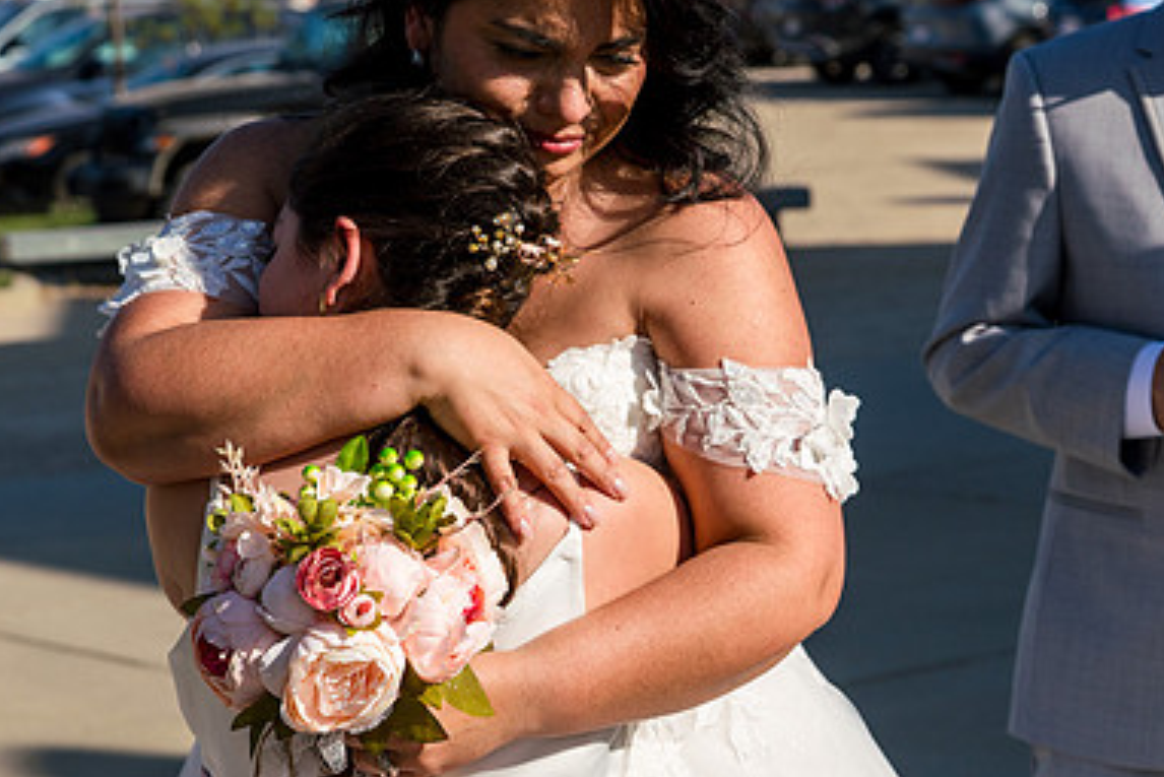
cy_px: 330
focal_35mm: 107
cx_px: 525
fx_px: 3461
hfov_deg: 19.1
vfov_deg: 12.8
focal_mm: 49
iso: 250
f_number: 5
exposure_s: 1/1600
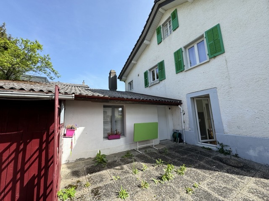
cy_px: 100
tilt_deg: +8.9
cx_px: 134
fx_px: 109
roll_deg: +3.7
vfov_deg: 85.7
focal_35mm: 14
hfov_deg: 102.1
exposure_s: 1/804
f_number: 2.2
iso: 40
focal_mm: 2.22
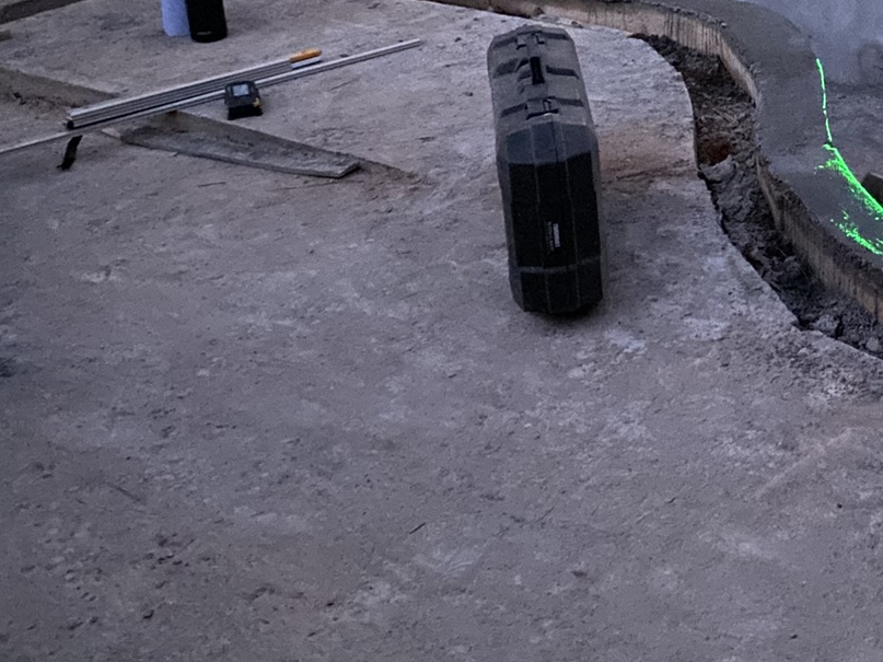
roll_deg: +0.1
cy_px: -50
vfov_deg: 21.2
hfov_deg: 26.7
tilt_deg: -13.9
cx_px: 1010
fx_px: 1683
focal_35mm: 66
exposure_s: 1/4
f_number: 1.8
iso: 800
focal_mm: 4.25
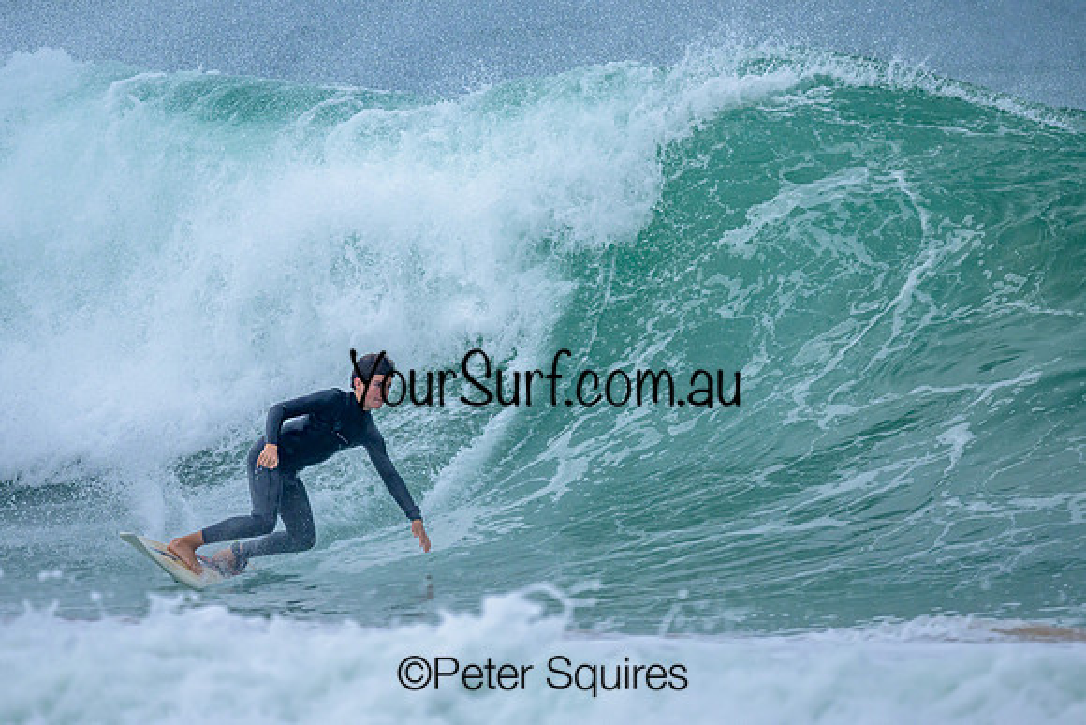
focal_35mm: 1059
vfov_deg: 1.3
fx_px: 31964
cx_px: 519
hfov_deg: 1.9
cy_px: 298
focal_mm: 800
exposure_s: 1/2000
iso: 560
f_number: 6.3
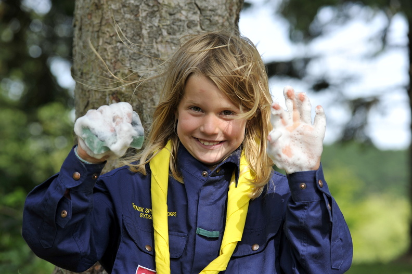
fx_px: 1201
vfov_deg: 13.0
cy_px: 137
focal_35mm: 105
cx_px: 206
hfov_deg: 19.5
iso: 200
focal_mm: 105
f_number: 5
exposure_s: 1/400
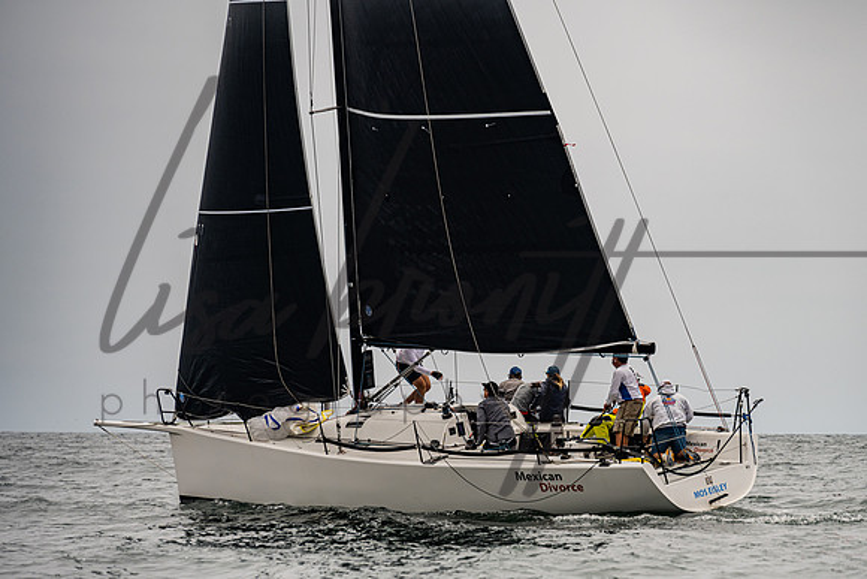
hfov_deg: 8.7
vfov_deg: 5.8
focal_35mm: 235
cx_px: 505
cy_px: 333
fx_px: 5670
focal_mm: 200
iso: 250
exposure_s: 1/1000
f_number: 6.3
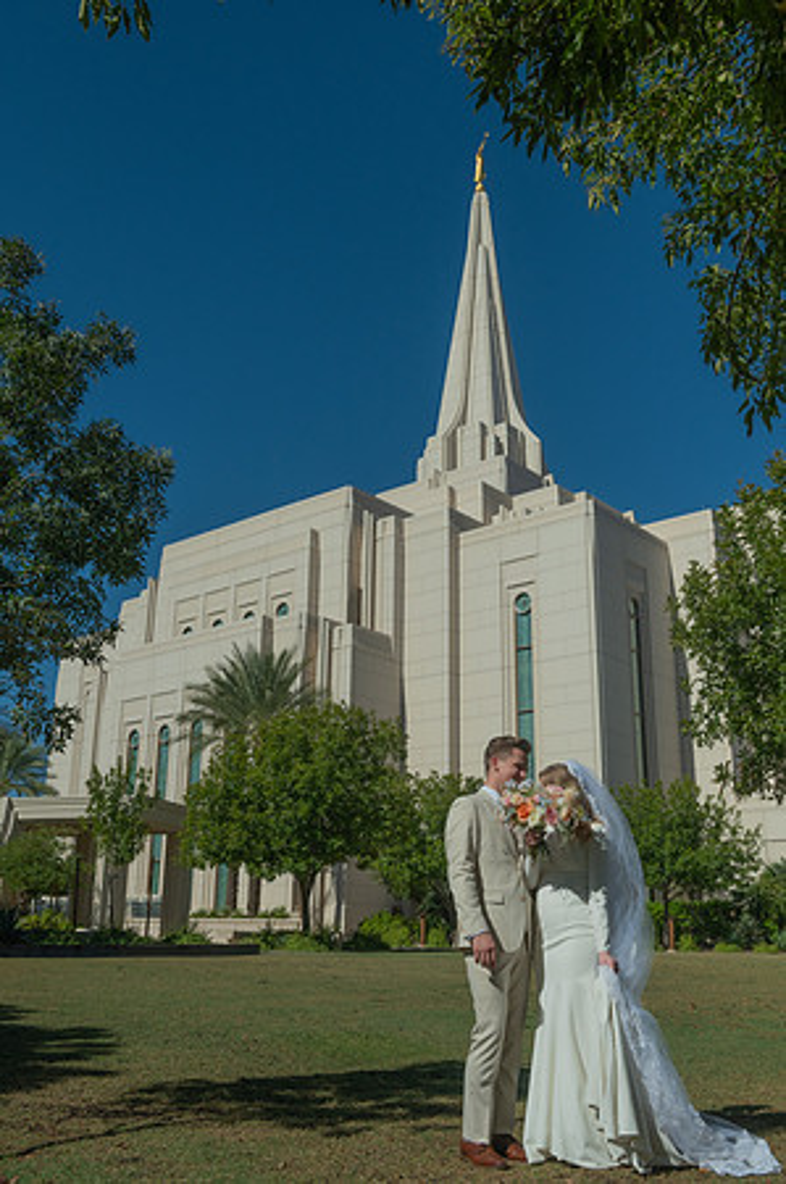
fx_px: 1116
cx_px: 393
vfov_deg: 55.8
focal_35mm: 34
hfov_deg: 38.8
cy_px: 592
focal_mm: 34
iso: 200
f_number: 7.1
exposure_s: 1/5000
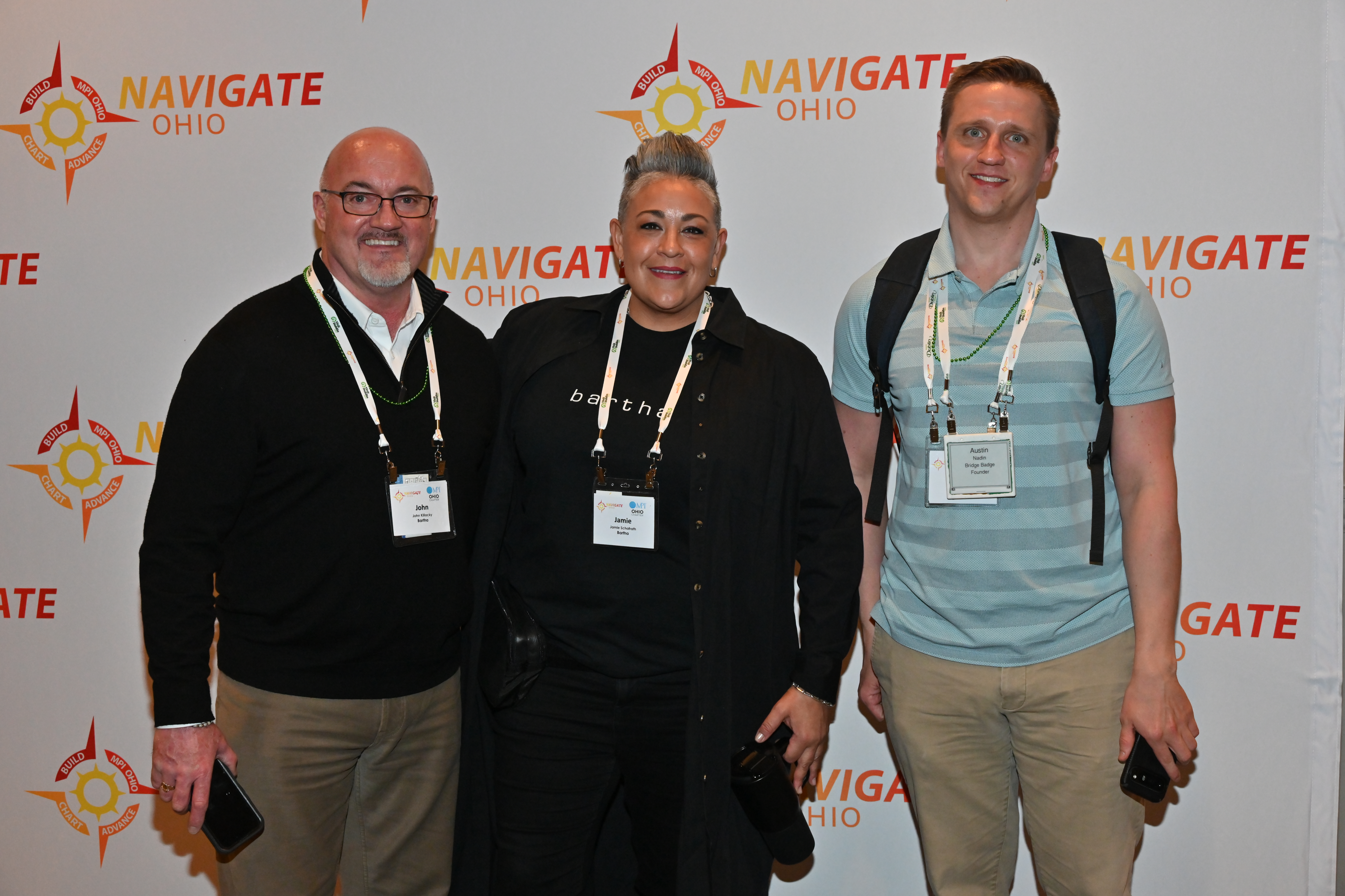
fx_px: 1980
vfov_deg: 25.5
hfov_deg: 37.5
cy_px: 448
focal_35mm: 53
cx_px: 672
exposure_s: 1/100
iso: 2000
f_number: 8
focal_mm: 53
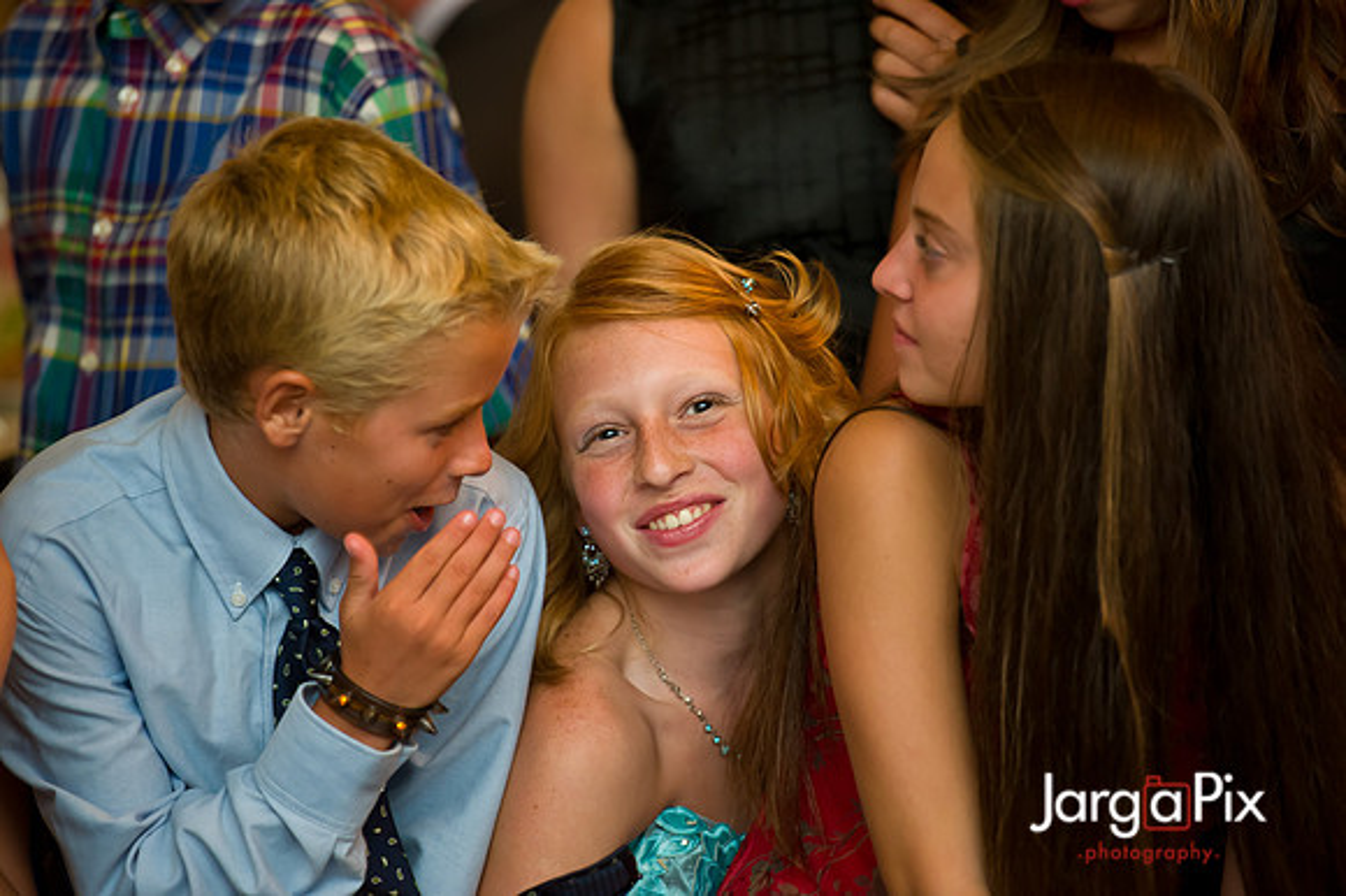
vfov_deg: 6.9
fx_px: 7473
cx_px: 673
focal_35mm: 200
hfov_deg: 10.3
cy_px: 448
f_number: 3.2
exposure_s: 1/125
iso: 1600
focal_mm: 200
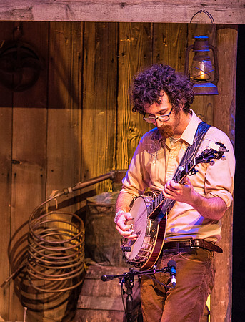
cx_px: 172
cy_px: 191
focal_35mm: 472
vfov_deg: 4.2
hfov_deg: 3.2
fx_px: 4410
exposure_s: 1/100
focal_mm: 150
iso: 800
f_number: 2.8
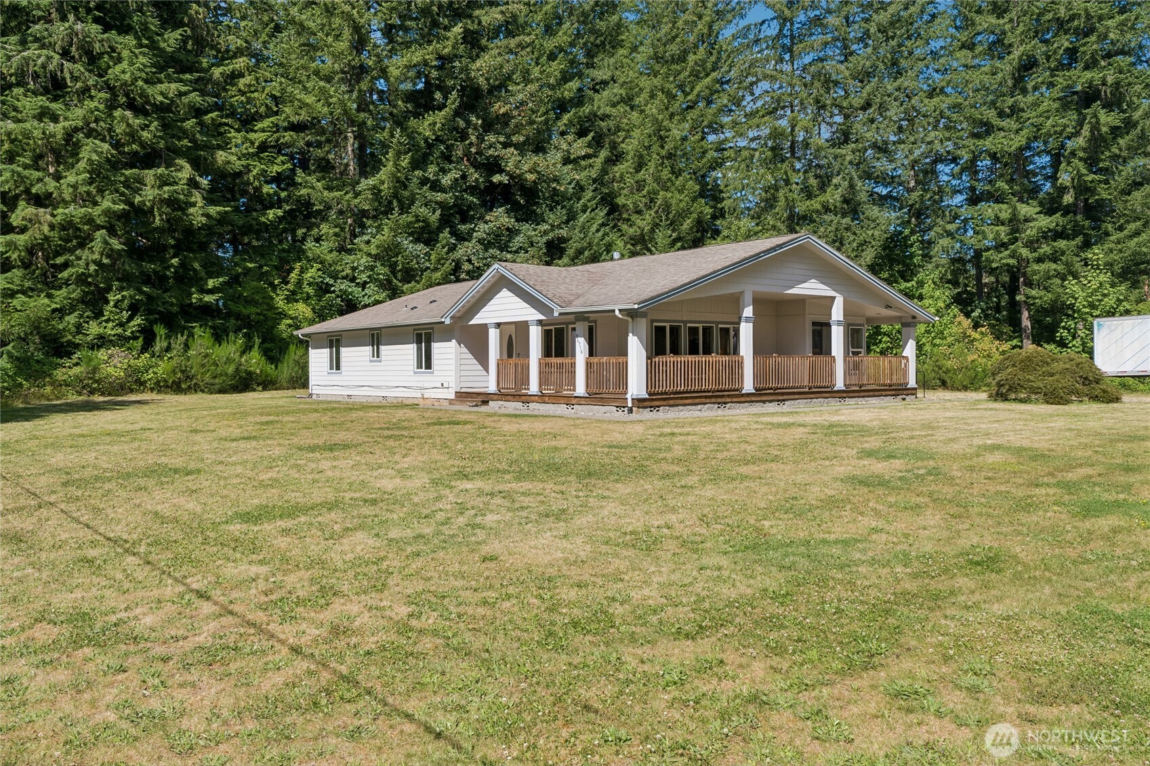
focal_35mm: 29
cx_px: 575
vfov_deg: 44.6
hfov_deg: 63.2
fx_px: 934
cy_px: 383
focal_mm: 19.5
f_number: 9
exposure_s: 1/125
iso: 100
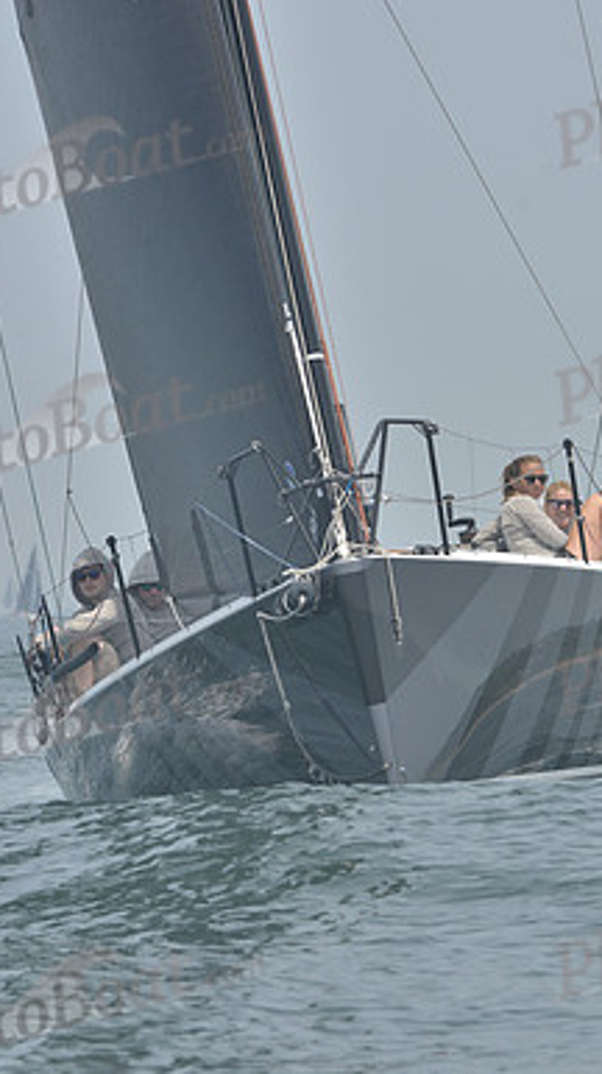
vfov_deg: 6.8
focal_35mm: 316
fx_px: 8985
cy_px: 537
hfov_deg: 3.8
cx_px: 412
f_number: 8
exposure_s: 1/1000
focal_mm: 200
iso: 280
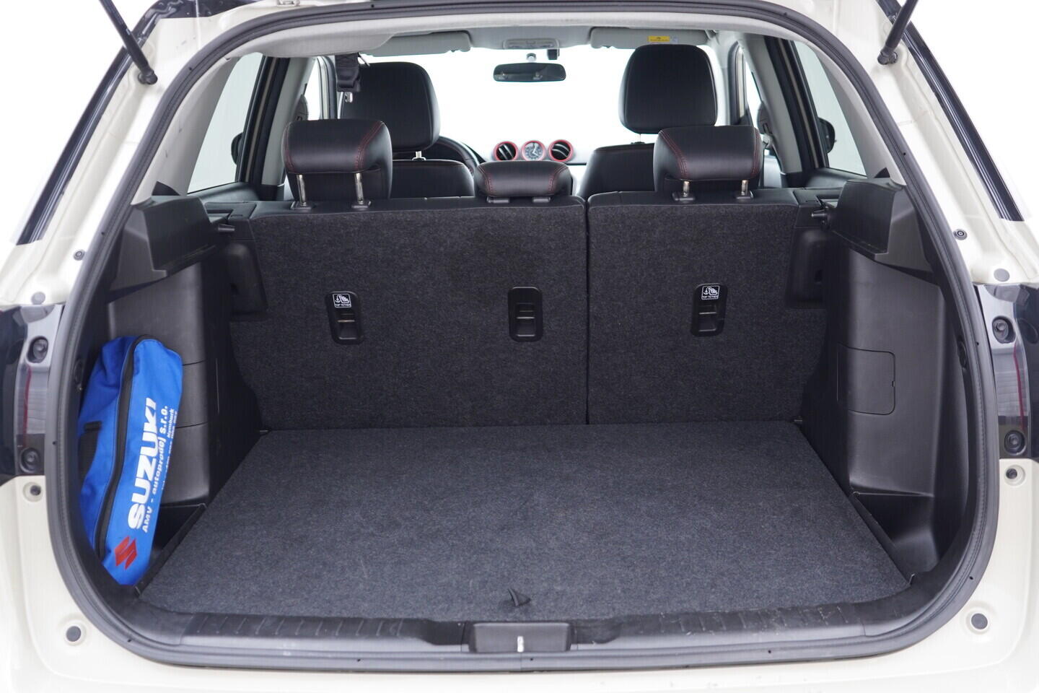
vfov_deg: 36.9
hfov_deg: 53.1
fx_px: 1039
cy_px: 346
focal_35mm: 36
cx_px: 520
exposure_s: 1/40
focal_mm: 24
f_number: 2.8
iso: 400
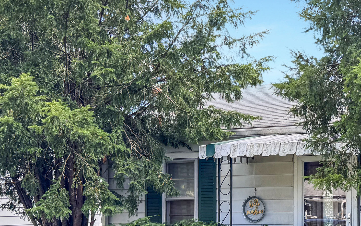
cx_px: 338
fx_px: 521
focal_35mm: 53
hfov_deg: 35.5
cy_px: 119
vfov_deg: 24.4
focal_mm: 6.76
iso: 80
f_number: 1.78
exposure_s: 1/404
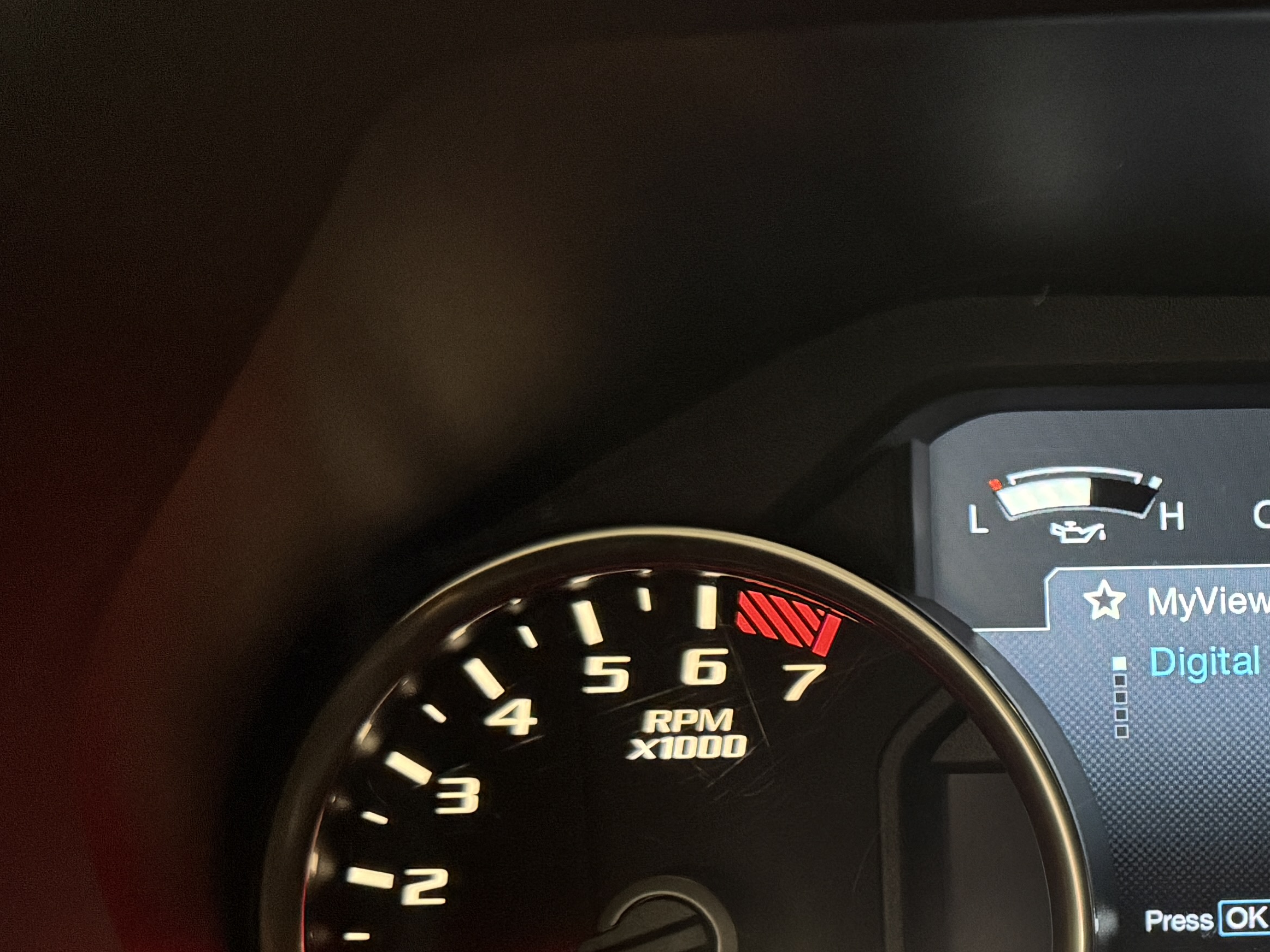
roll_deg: +0.9
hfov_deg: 28.5
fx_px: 2165
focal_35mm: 59
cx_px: 1516
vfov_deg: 24.4
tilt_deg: -24.0
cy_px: 774
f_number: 1.78
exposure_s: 1/36
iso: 800
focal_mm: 6.76
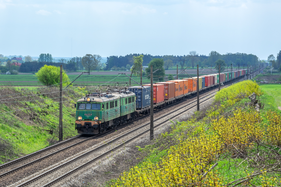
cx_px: 140
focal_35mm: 112
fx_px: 878
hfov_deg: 18.2
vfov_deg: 12.2
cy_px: 94
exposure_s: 1/400
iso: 125
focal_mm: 75
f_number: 8
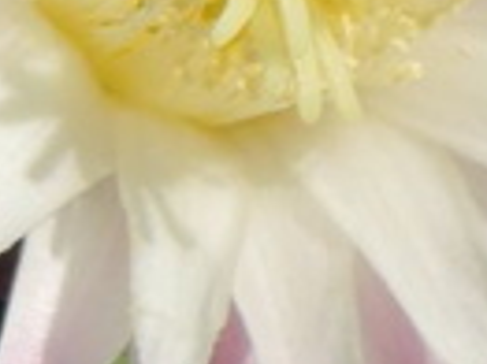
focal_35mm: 4532
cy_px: 32
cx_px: 729
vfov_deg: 0.3
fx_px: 63701
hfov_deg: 0.4
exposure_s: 1/640
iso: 80
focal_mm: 133.7
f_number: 5.1
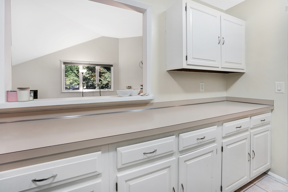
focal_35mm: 16
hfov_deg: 96.7
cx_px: 144
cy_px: 96
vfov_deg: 73.8
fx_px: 128
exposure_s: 1/2.5
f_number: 8
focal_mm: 16
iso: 400
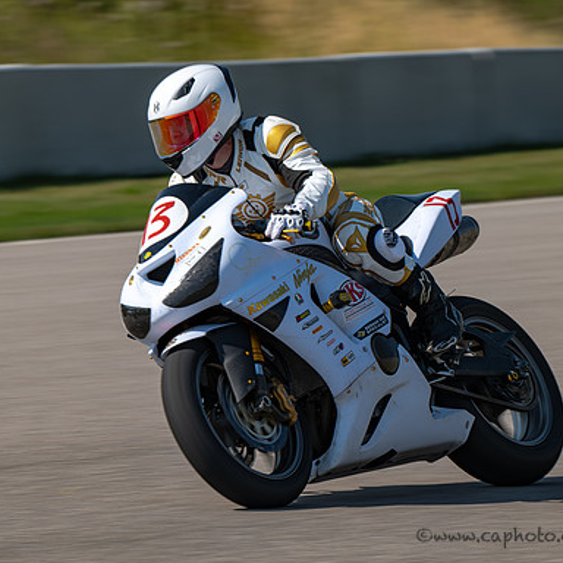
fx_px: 7084
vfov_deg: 4.6
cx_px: 216
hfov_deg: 4.6
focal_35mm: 385
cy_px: 282
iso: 64
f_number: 11
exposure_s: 1/200
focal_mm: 300
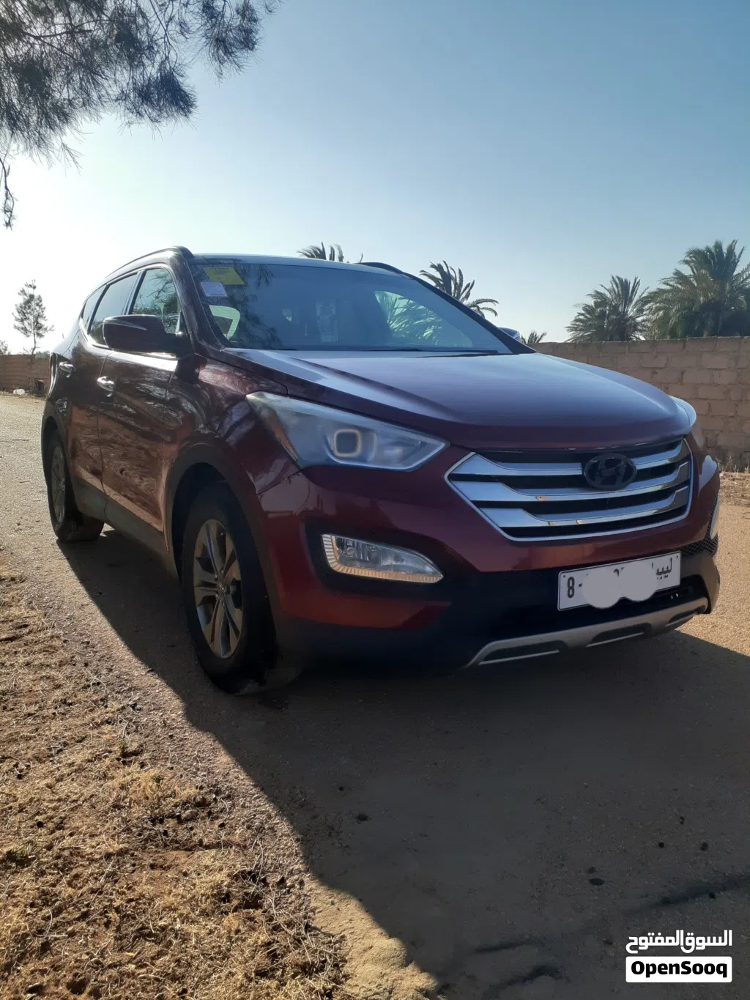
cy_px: 500
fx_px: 780
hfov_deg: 51.4
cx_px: 375
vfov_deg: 65.3
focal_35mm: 27
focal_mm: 3.6
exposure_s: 1/1667
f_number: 1.9
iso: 40
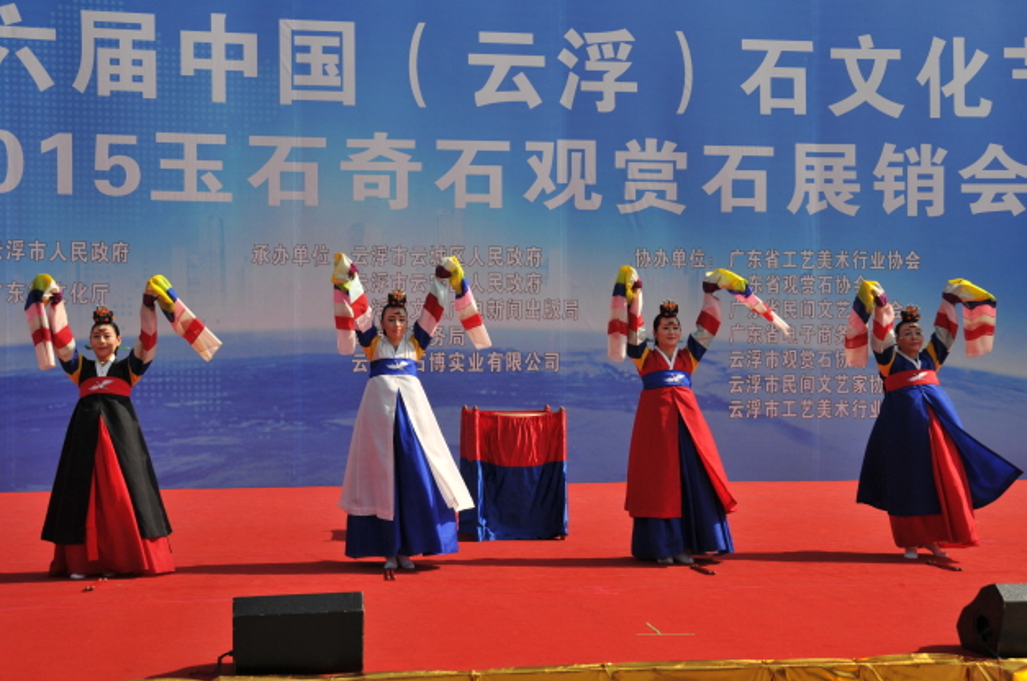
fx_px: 1396
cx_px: 508
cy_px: 336
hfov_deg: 40.4
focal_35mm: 49
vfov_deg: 27.4
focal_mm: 32
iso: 200
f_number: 6.3
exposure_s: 1/1000
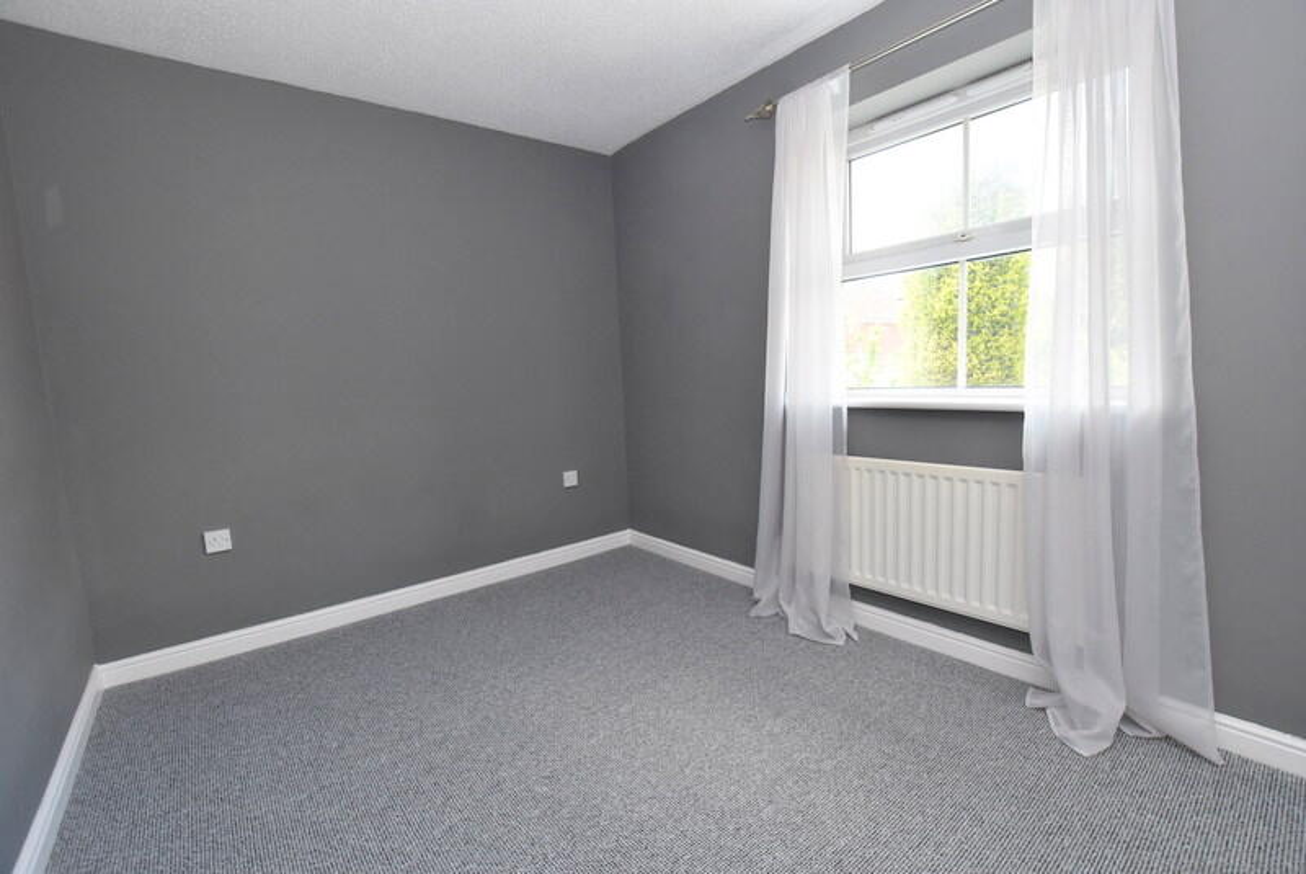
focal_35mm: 15
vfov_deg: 77.4
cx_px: 653
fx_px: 545
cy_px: 437
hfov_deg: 100.3
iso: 800
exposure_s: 1/125
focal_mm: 10
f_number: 5.6
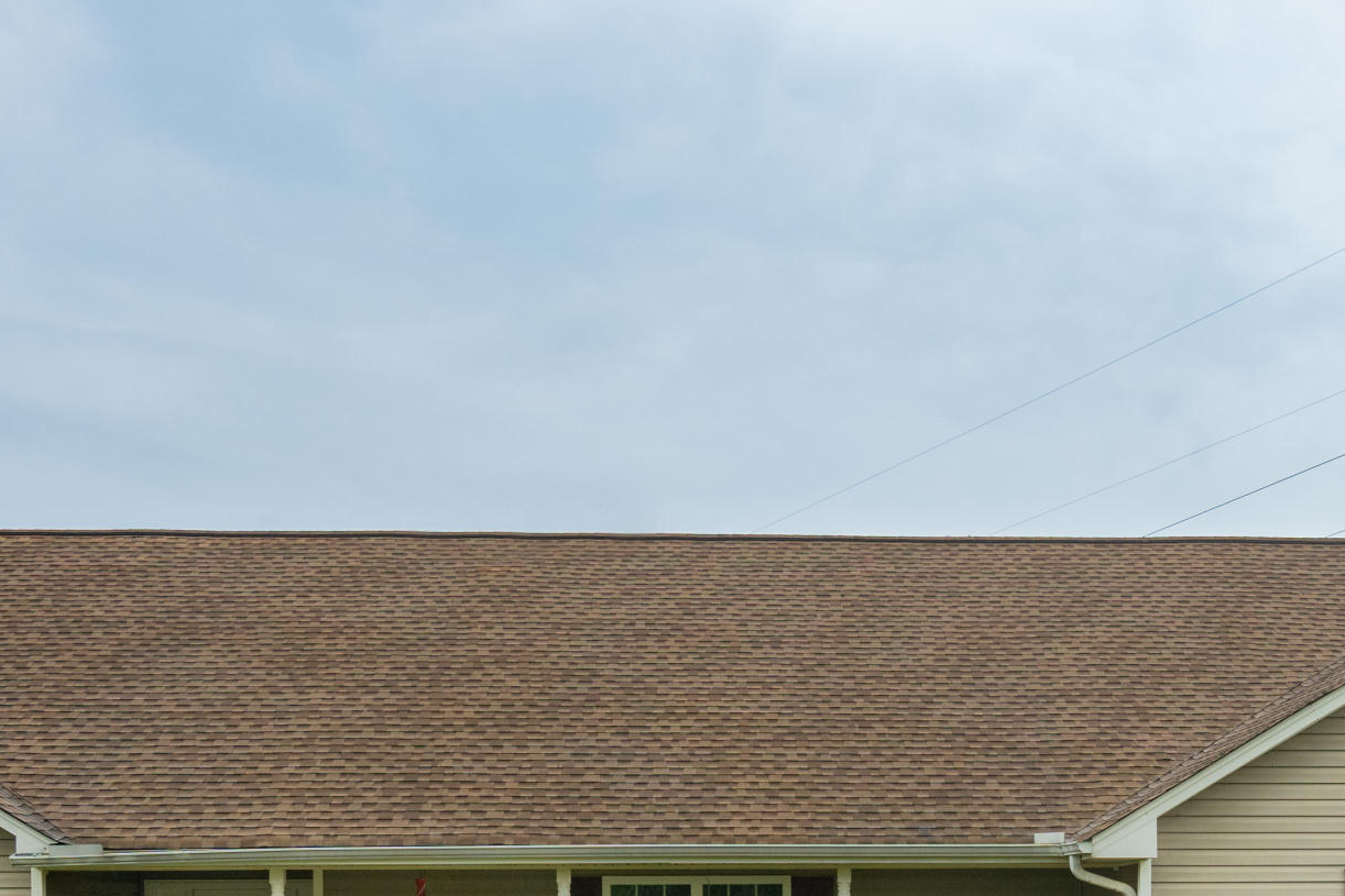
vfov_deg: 23.6
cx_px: 824
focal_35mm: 54
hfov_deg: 36.7
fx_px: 2018
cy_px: 978
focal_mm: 22
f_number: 8
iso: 200
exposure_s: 1/200
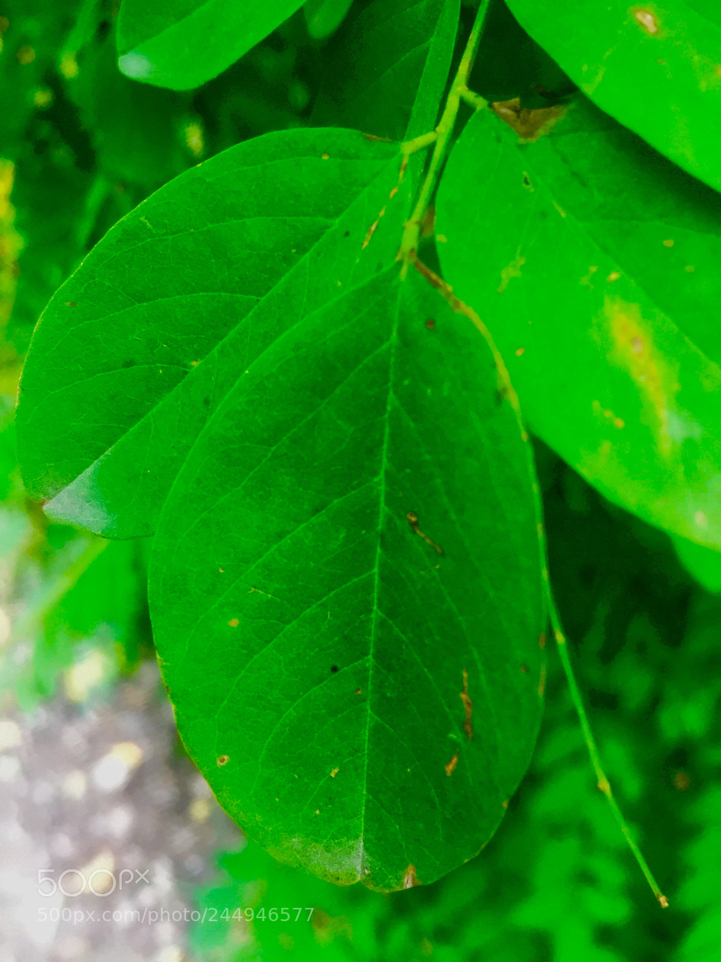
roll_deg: -1.5
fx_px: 805
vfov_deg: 61.7
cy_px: 481
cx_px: 360
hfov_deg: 48.2
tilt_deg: -40.7
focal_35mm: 29
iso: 32
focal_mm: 4.15
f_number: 2.2
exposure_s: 1/33
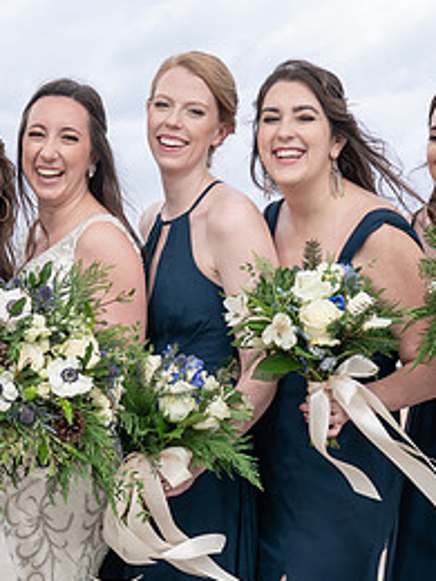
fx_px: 1427
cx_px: 37
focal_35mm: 85
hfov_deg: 17.1
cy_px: 339
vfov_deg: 23.0
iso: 64
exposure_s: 1/250
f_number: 4
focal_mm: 35
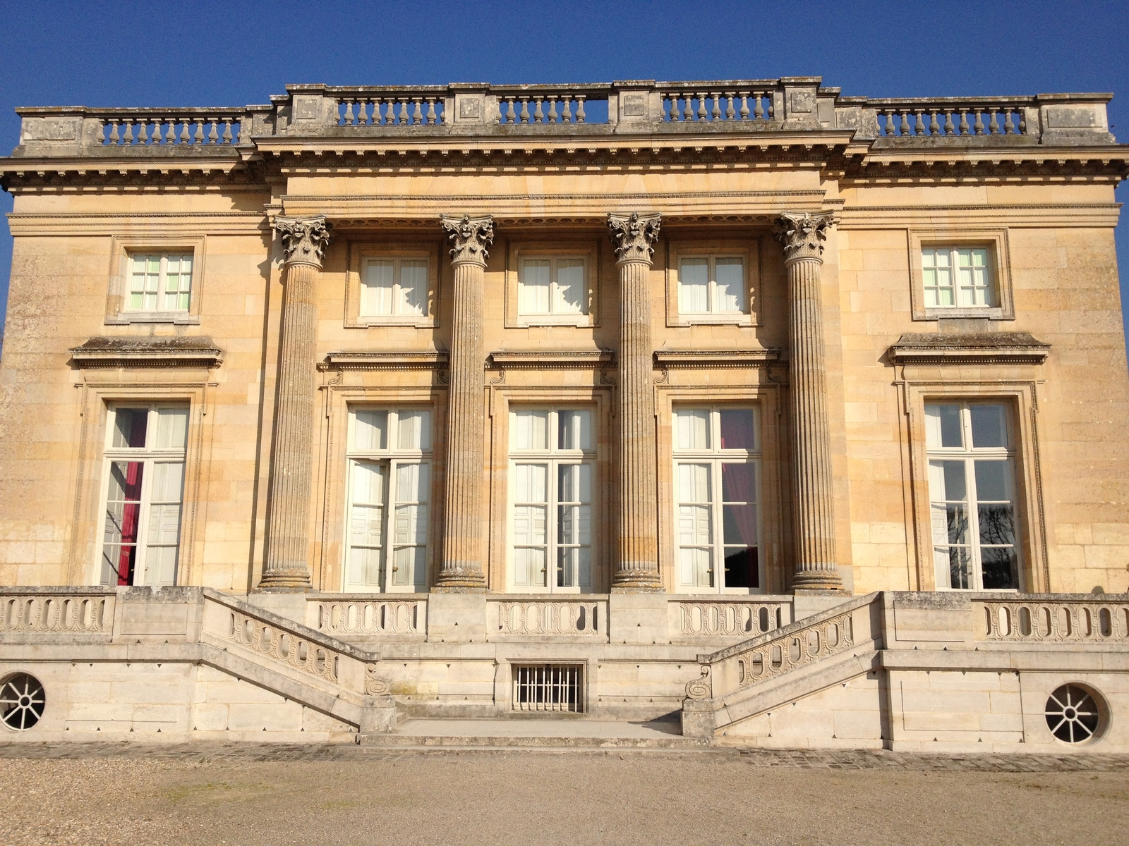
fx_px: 1142
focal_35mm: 35
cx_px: 564
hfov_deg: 52.6
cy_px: 423
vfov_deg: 40.7
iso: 50
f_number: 2.4
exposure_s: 1/3247
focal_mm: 4.28
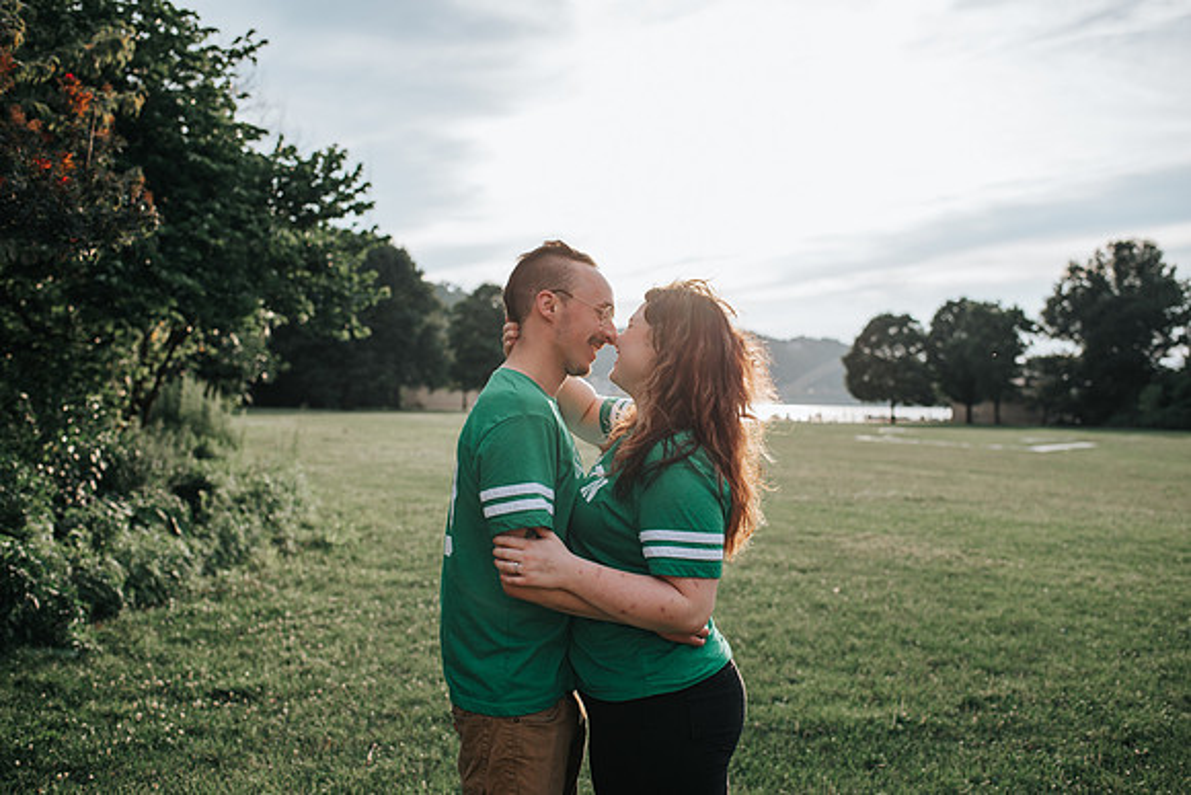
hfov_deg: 52.4
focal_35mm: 37
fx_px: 1209
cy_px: 398
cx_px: 596
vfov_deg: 36.4
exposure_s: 1/1000
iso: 100
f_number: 3.2
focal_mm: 35
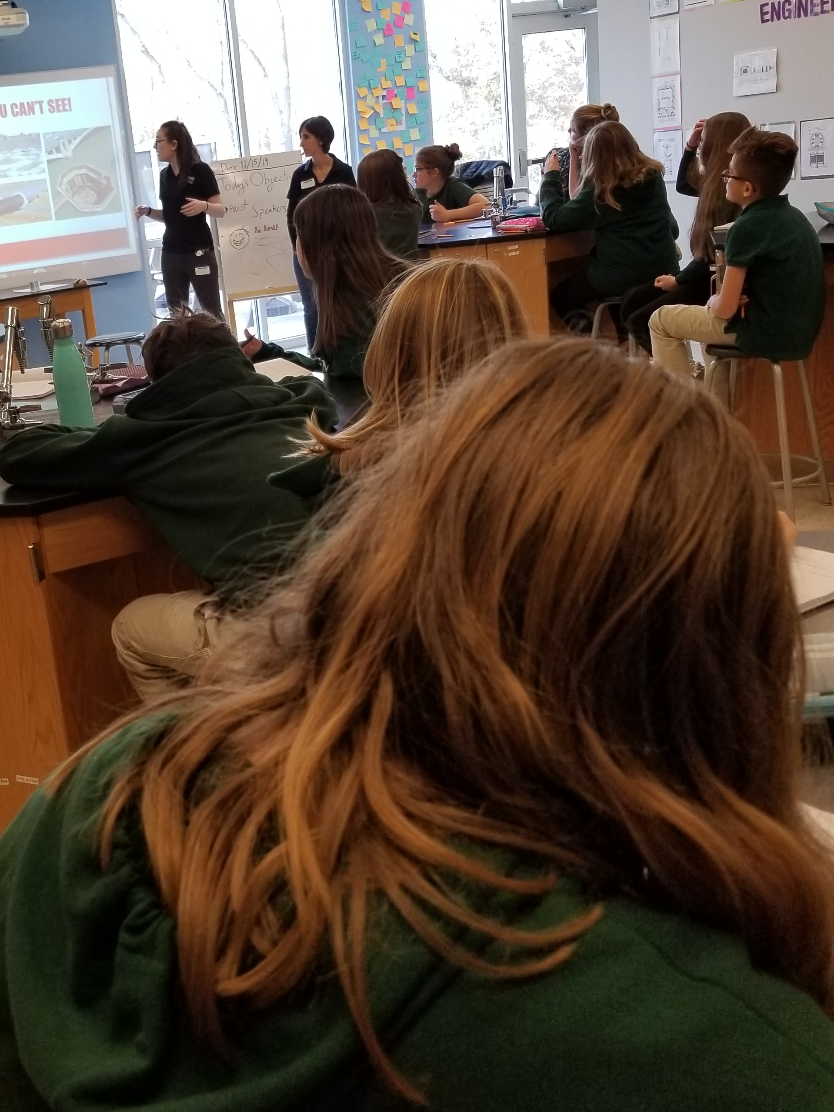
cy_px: 559
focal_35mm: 41
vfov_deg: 45.8
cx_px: 197
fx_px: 1317
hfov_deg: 34.3
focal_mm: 4.25
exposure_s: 1/60
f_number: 1.7
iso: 125
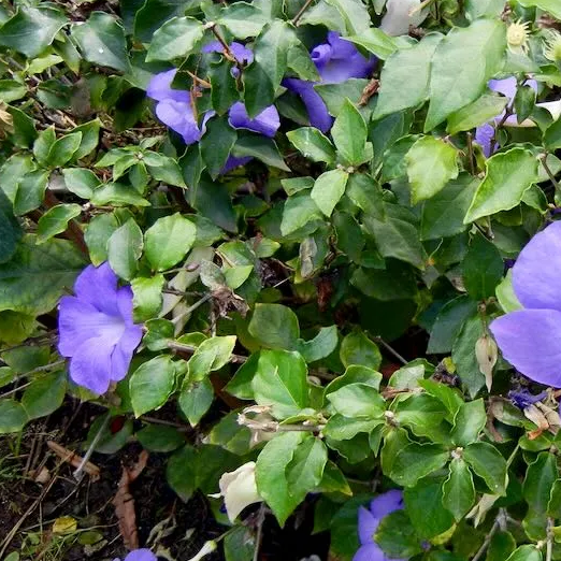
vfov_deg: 32.8
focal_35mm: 52
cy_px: 269
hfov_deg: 30.8
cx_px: 537
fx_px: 953
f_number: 3.5
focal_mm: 5.4
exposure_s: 1/161
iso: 160
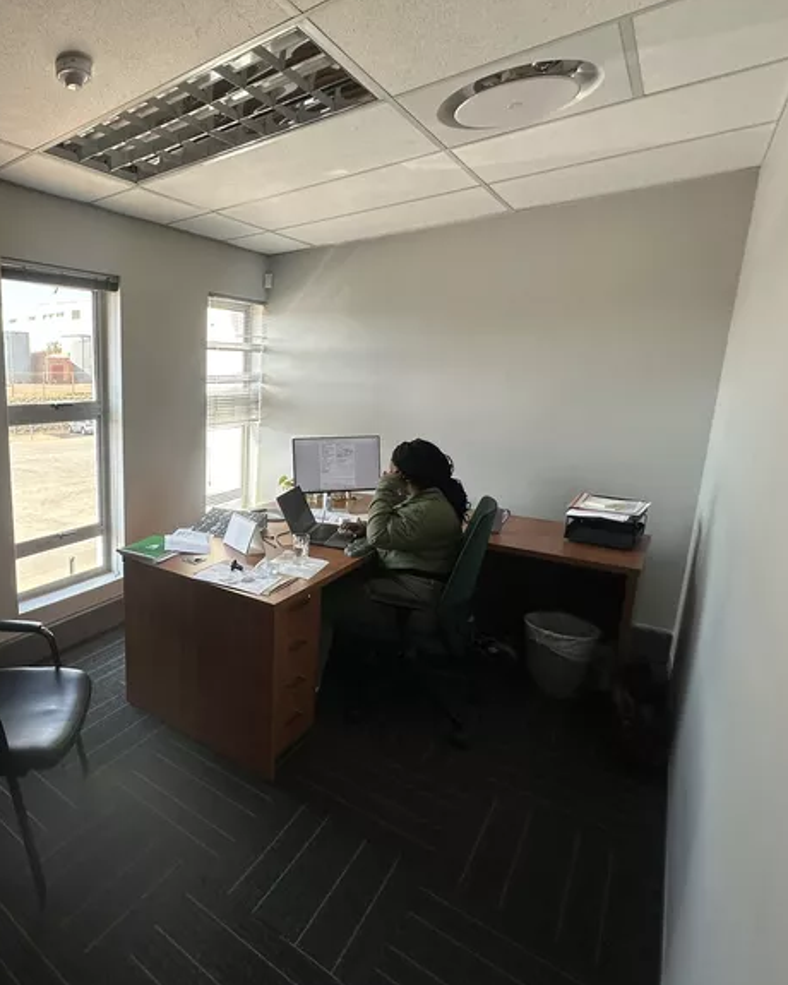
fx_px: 554
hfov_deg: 64.0
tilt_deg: -10.2
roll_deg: +0.4
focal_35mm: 19
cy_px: 481
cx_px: 146
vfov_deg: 83.3
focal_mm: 2.22
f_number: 2.2
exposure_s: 1/133
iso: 40
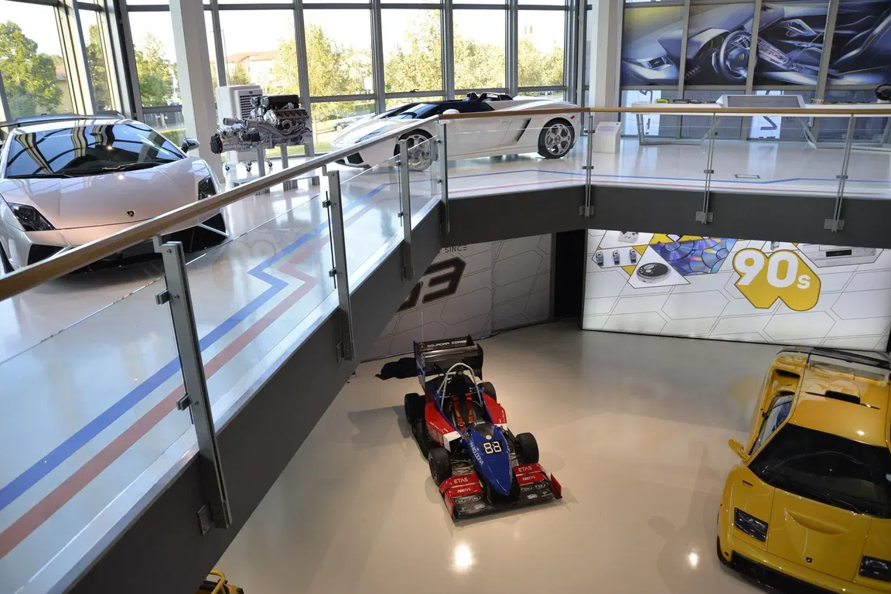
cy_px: 287
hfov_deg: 71.5
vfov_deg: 51.3
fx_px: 619
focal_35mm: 25
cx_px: 431
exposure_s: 1/320
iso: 1250
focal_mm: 24
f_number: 4
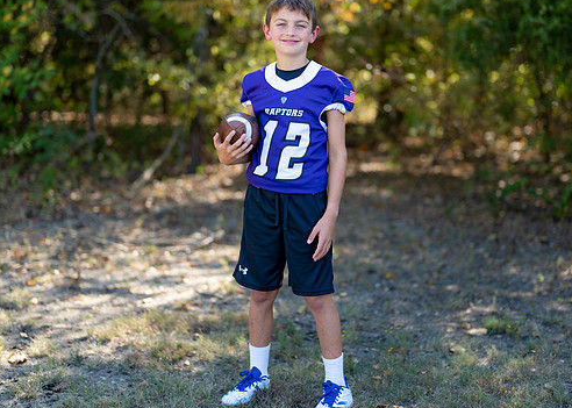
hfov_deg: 28.6
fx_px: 1120
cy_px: 180
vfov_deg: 20.6
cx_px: 294
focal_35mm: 69
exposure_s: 1/2000
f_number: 1.2
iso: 100
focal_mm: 50
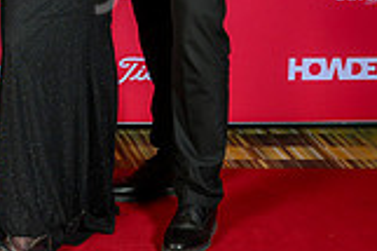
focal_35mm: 130
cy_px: -156
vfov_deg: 10.1
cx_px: -157
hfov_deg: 14.9
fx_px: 1360
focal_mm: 36
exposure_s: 1/125
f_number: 5.6
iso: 250
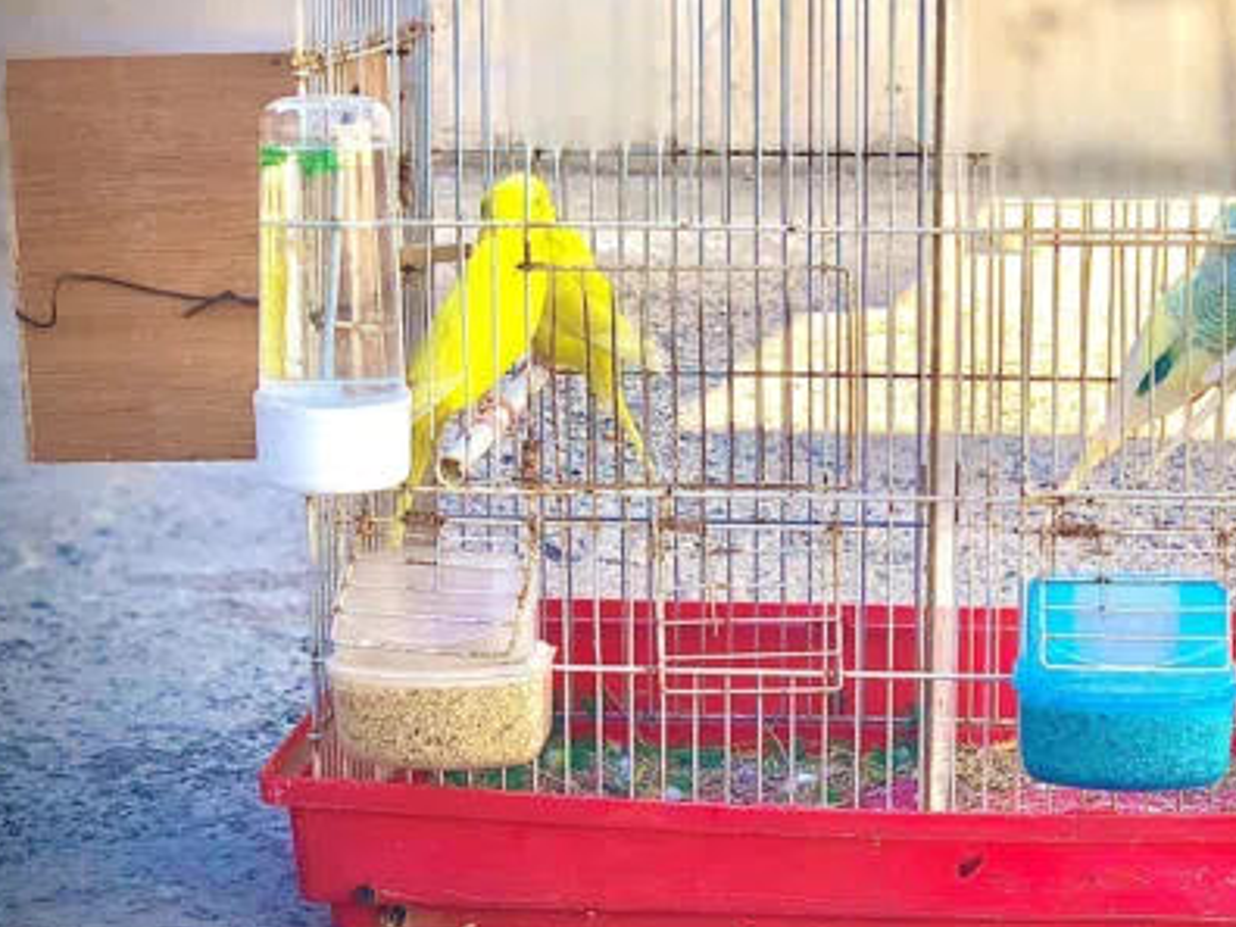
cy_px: 365
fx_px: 2999
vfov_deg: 17.6
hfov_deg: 23.0
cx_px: 980
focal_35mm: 84
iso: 16
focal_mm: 6
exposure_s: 1/369
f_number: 2.4
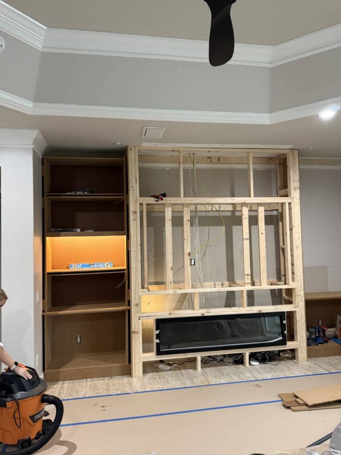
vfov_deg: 69.4
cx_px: 170
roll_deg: +0.0
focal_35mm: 25
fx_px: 328
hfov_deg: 54.9
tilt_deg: +2.5
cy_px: 230
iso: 640
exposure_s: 1/60
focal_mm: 6.76
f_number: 1.78
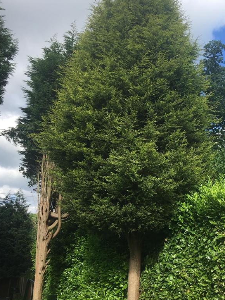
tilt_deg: +14.6
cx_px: 138
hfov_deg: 35.8
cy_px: 162
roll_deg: -0.3
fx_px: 347
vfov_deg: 46.8
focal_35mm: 40
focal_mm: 4.15
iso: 25
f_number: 2.2
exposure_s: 1/635
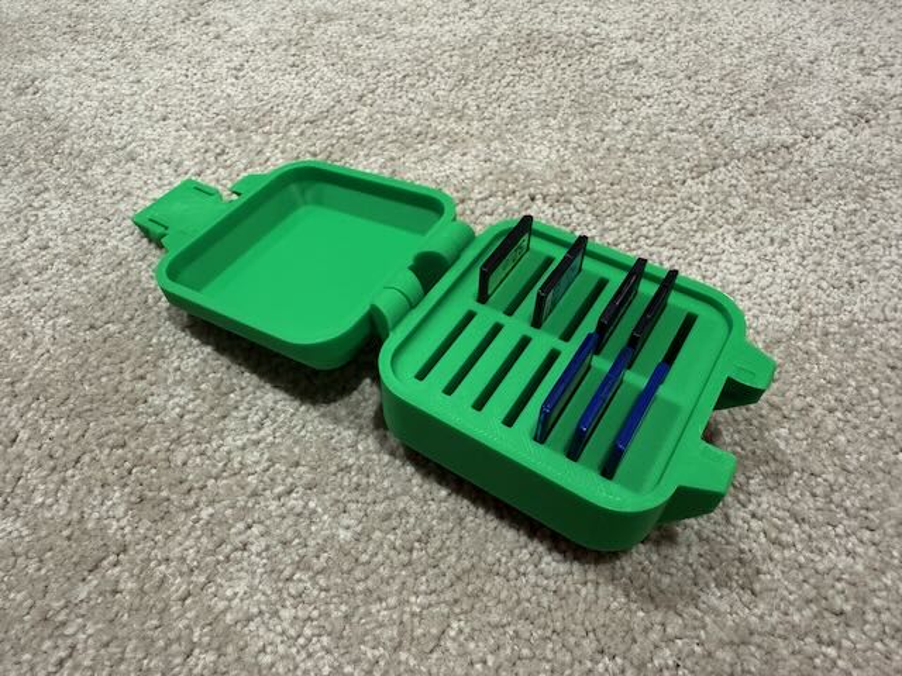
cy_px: 338
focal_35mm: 24
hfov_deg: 71.6
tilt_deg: -50.2
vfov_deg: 56.8
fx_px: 625
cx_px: 451
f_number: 2.2
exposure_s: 1/50
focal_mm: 2.22
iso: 400
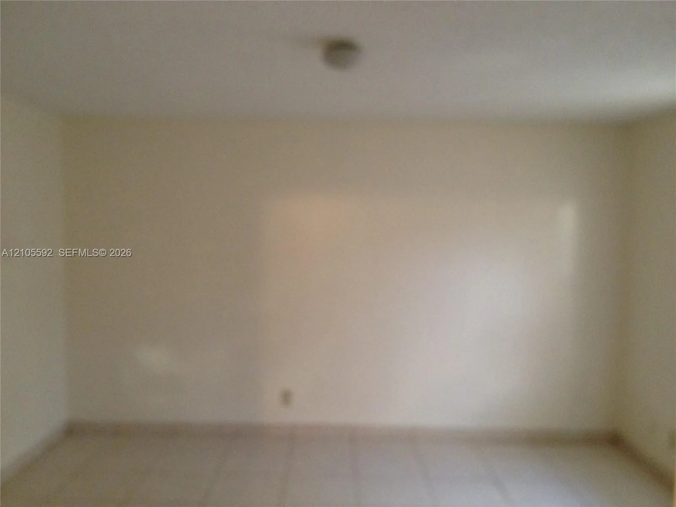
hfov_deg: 52.6
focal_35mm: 35
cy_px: 254
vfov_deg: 40.7
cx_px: 338
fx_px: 683
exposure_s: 1/20
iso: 200
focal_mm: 4.28
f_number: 2.4
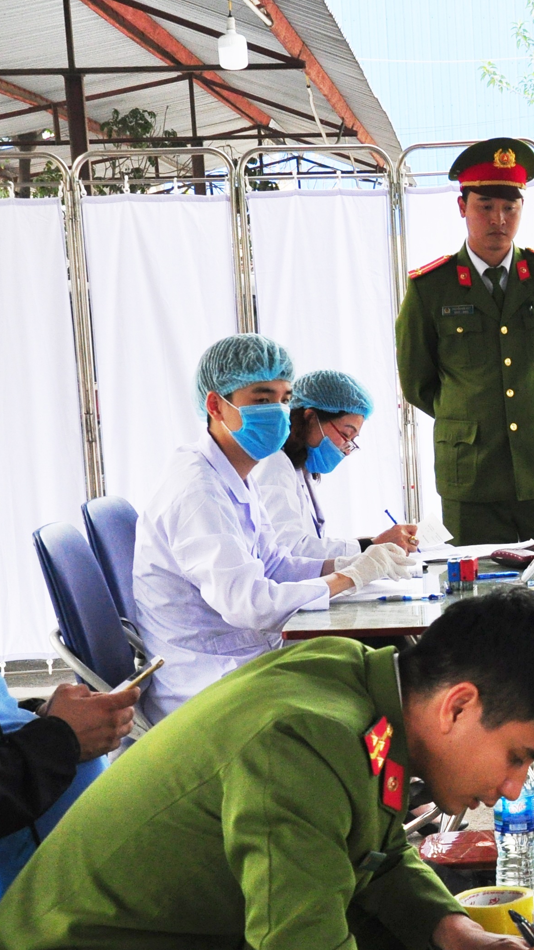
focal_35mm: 81
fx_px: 2041
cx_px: 670
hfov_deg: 14.4
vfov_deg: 26.1
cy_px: 570
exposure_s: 1/250
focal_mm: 25
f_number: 5
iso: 800
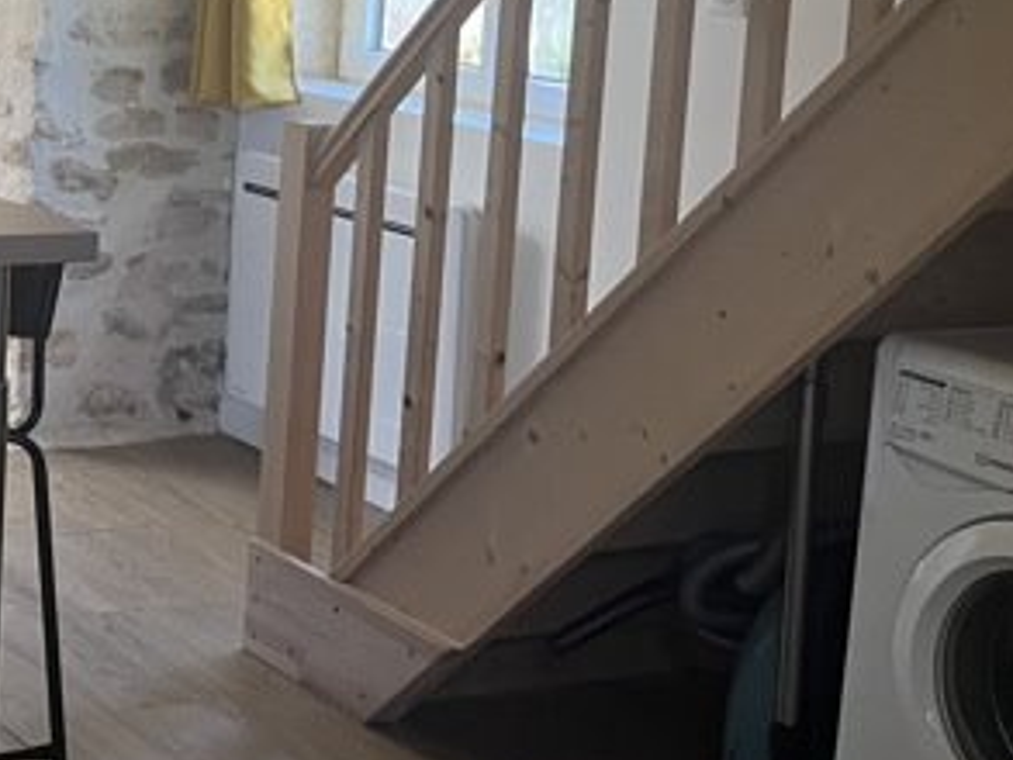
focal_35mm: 71
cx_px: -353
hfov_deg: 23.7
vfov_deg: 20.0
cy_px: -38
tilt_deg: -3.8
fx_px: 2079
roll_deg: -2.2
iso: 125
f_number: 1.6
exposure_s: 1/86
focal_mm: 5.1
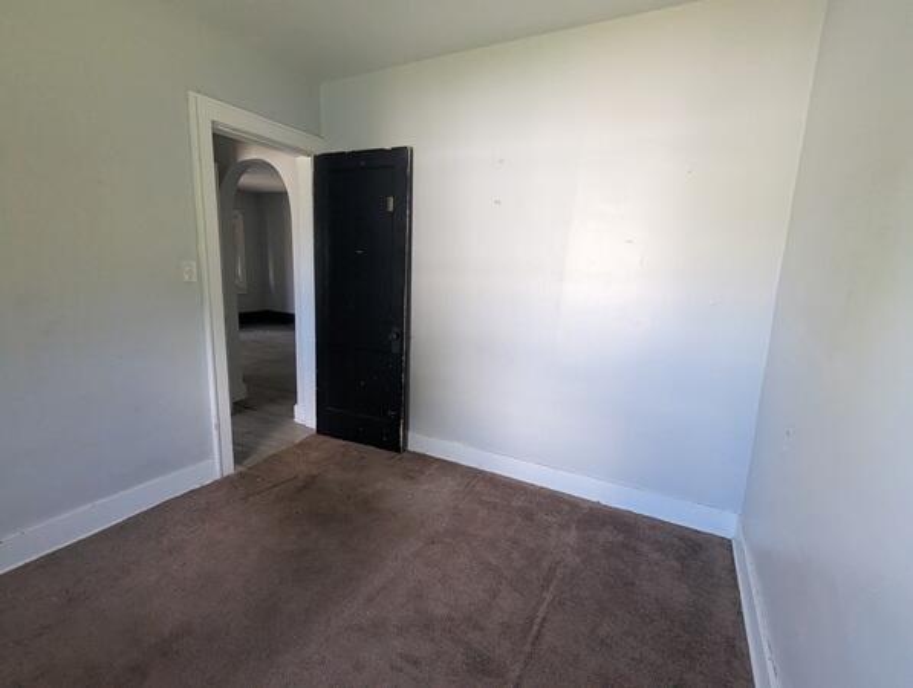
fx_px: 423
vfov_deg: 78.3
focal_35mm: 16
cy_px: 344
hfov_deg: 94.4
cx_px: 456
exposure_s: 1/118
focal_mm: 2.35
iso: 419
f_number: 2.2
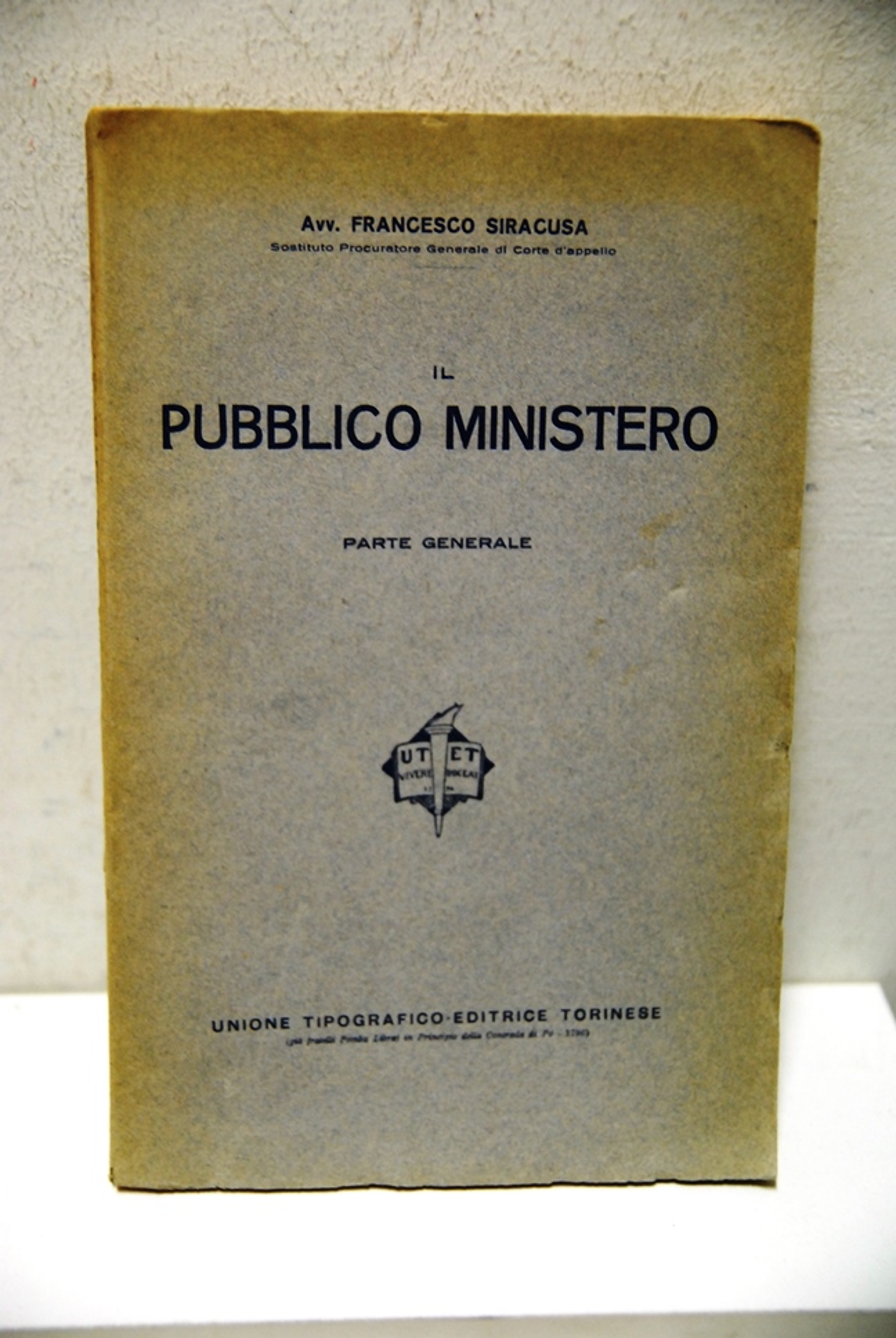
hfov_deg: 25.1
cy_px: 669
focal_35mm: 54
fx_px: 2010
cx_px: 448
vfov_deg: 36.8
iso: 800
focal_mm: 36
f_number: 2.8
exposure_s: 1/50
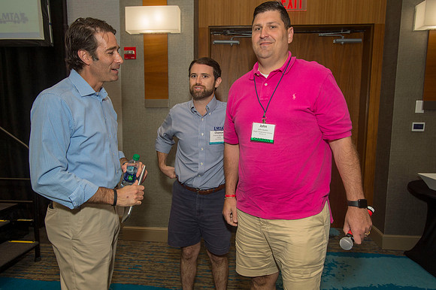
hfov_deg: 73.8
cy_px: 145
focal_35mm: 24
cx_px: 218
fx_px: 290
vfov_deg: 53.1
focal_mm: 24
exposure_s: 1/250
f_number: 5.6
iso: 1250
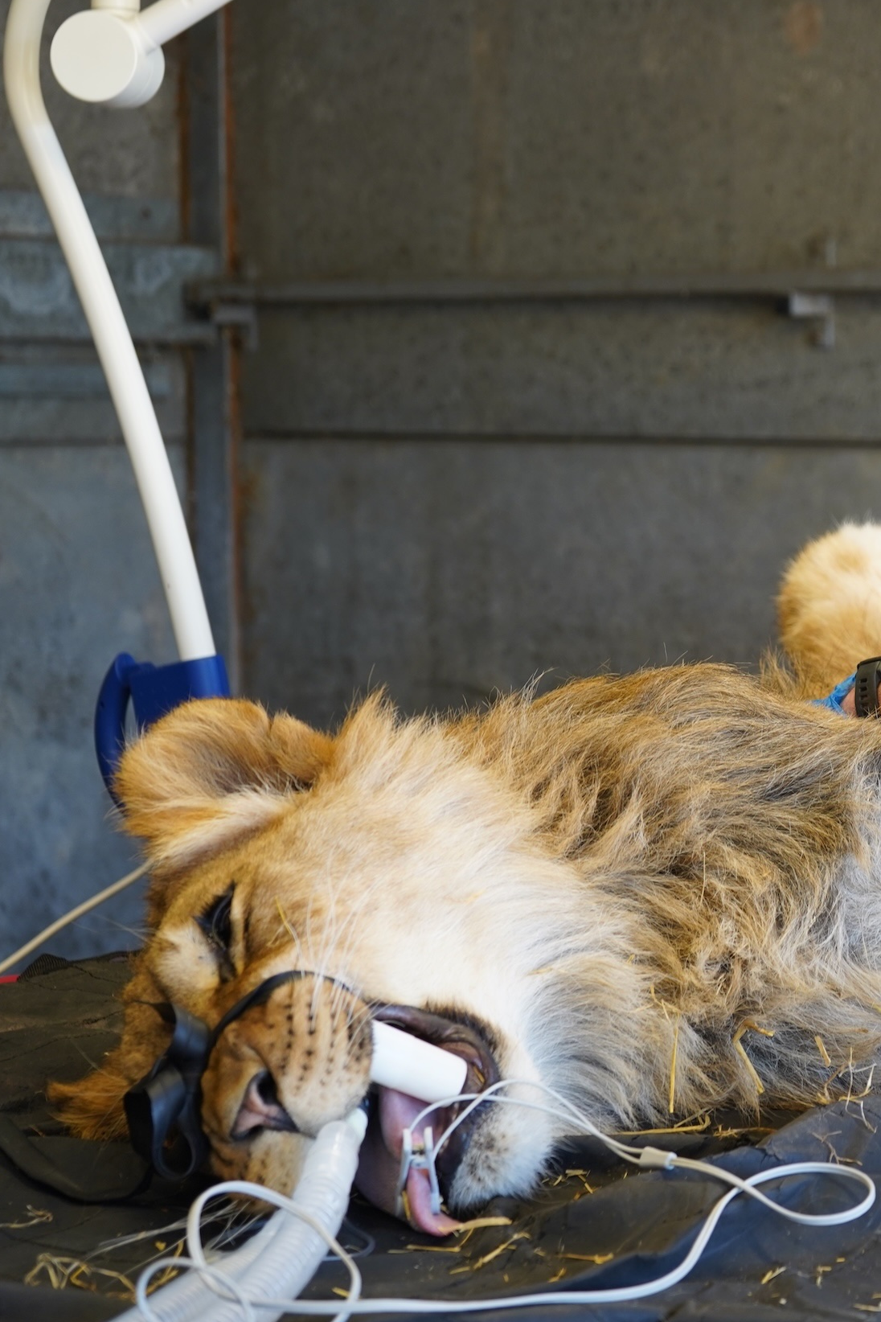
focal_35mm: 73
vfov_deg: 27.7
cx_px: 870
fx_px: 2679
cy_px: 662
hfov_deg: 18.2
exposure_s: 1/50
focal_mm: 48
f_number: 4.5
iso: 400
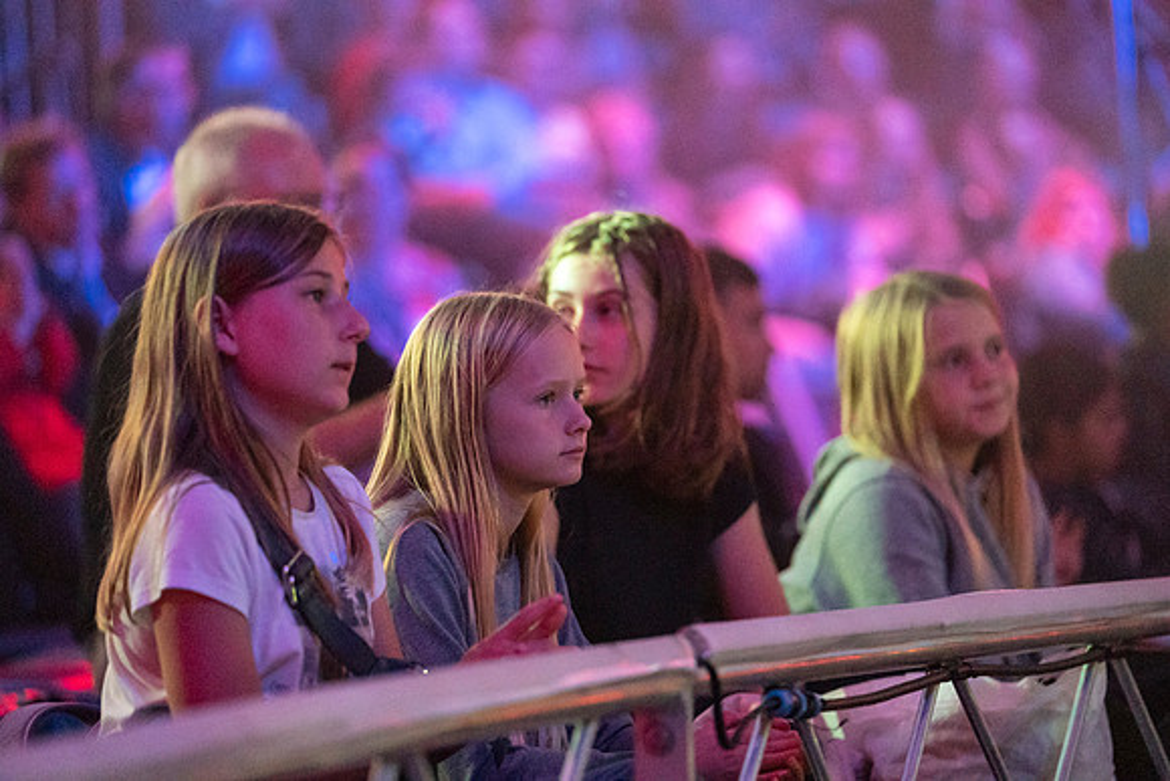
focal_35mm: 159
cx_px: 585
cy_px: 390
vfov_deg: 8.6
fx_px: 5168
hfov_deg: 12.9
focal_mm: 159
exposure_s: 1/250
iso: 25600
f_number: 2.8
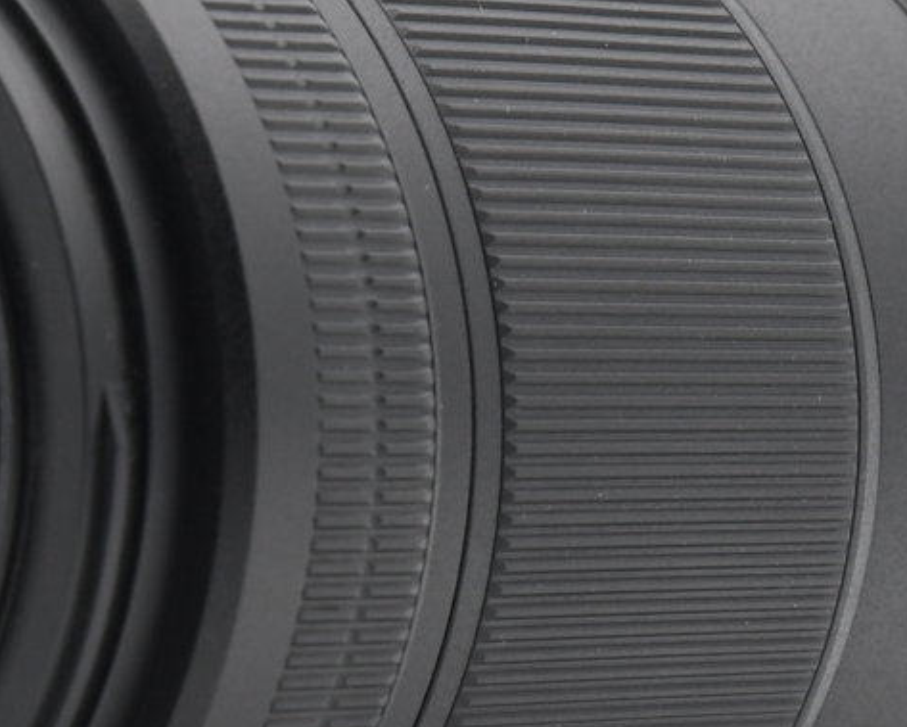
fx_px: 9589
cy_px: 405
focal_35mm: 357
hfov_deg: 5.4
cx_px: 299
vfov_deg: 4.3
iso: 1000
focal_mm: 80
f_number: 9
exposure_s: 1/100
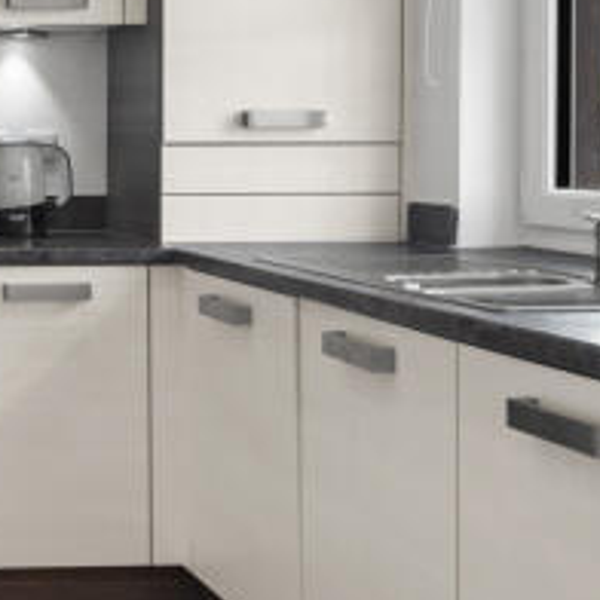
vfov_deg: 23.9
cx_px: -242
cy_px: 116
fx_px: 1392
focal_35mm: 71
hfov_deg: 21.3
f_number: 9
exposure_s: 1/15
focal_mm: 16
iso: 250
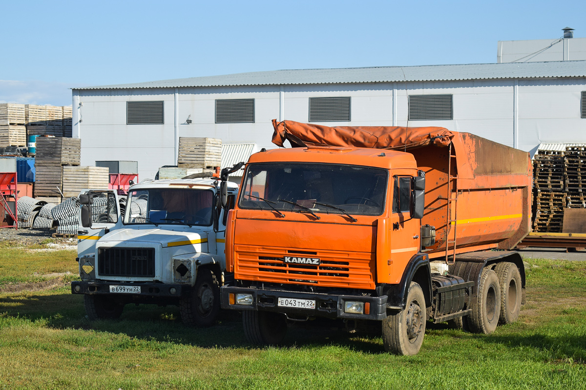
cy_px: 195
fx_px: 1343
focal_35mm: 82
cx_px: 293
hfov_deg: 24.6
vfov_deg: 16.6
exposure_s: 1/800
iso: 200
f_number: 6.3
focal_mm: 55
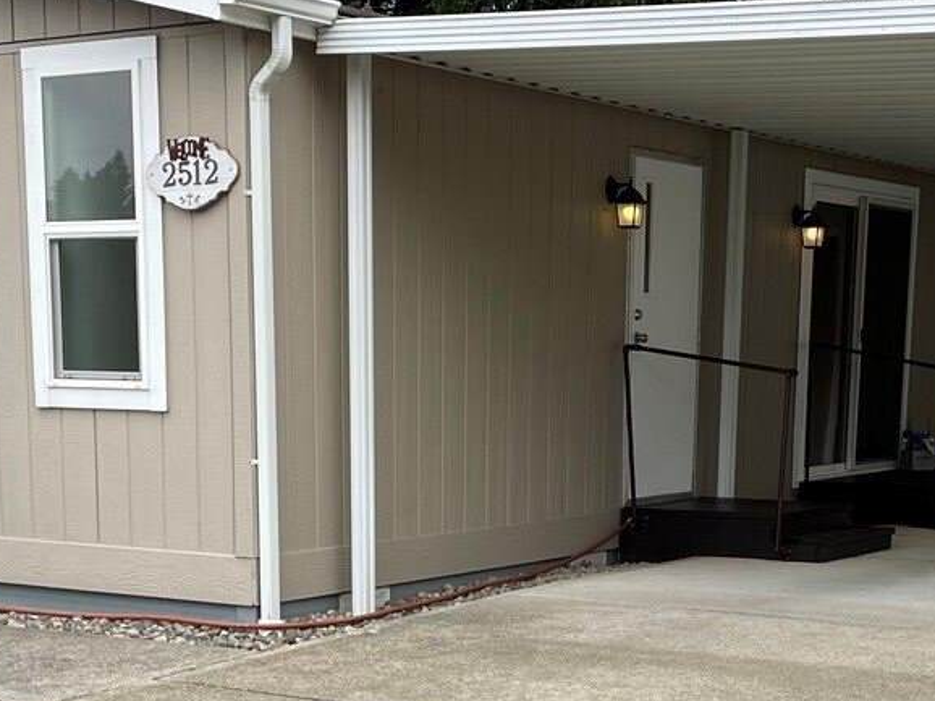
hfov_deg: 27.0
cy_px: 754
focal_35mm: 72
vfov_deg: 19.6
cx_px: 468
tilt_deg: -11.2
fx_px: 1944
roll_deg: +0.0
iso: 32
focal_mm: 4.2
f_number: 1.6
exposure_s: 1/1949
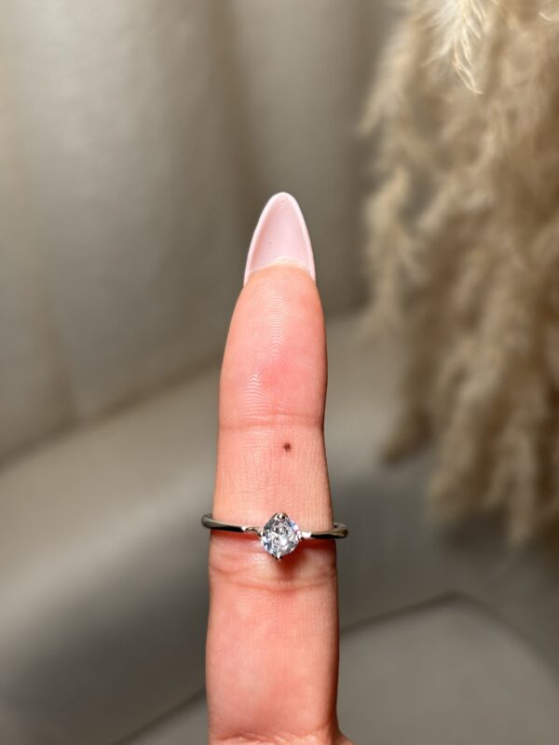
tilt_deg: -57.4
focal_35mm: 52
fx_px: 1120
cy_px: 372
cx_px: 280
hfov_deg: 28.0
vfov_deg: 36.8
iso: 50
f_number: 1.6
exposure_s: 1/76
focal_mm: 5.96
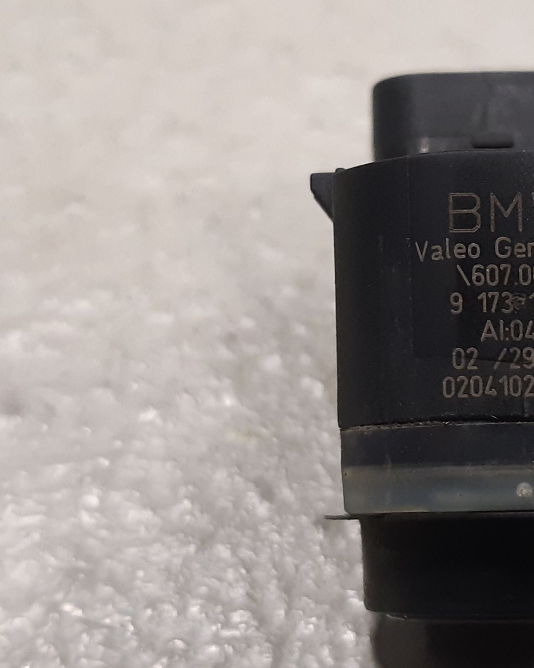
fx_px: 711
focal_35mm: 36
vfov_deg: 50.3
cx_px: 452
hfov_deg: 39.0
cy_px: 323
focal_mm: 3.93
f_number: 1.7
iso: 160
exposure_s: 1/50
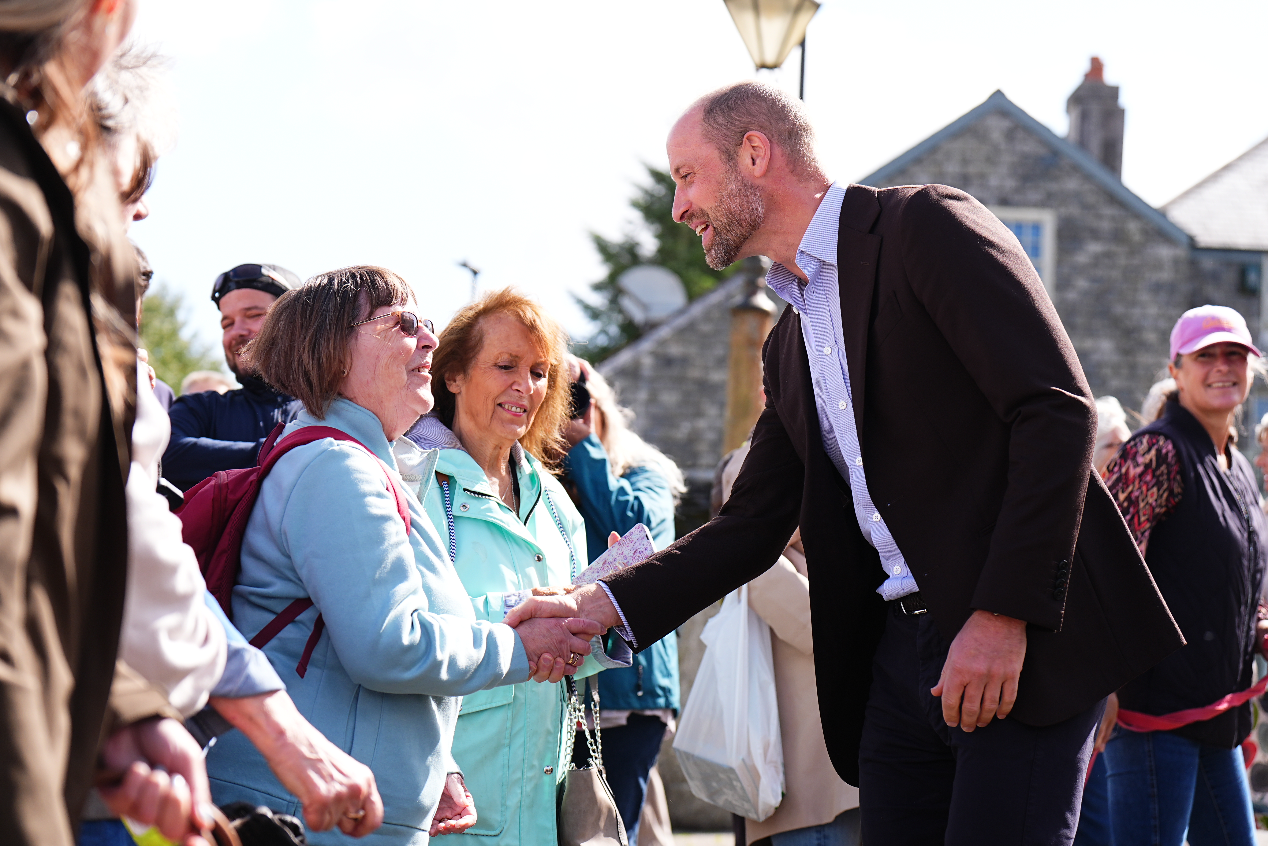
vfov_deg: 19.5
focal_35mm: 70
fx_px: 2465
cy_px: 423
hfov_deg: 28.8
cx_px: 634
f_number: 4
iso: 320
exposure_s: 1/1250
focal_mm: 70
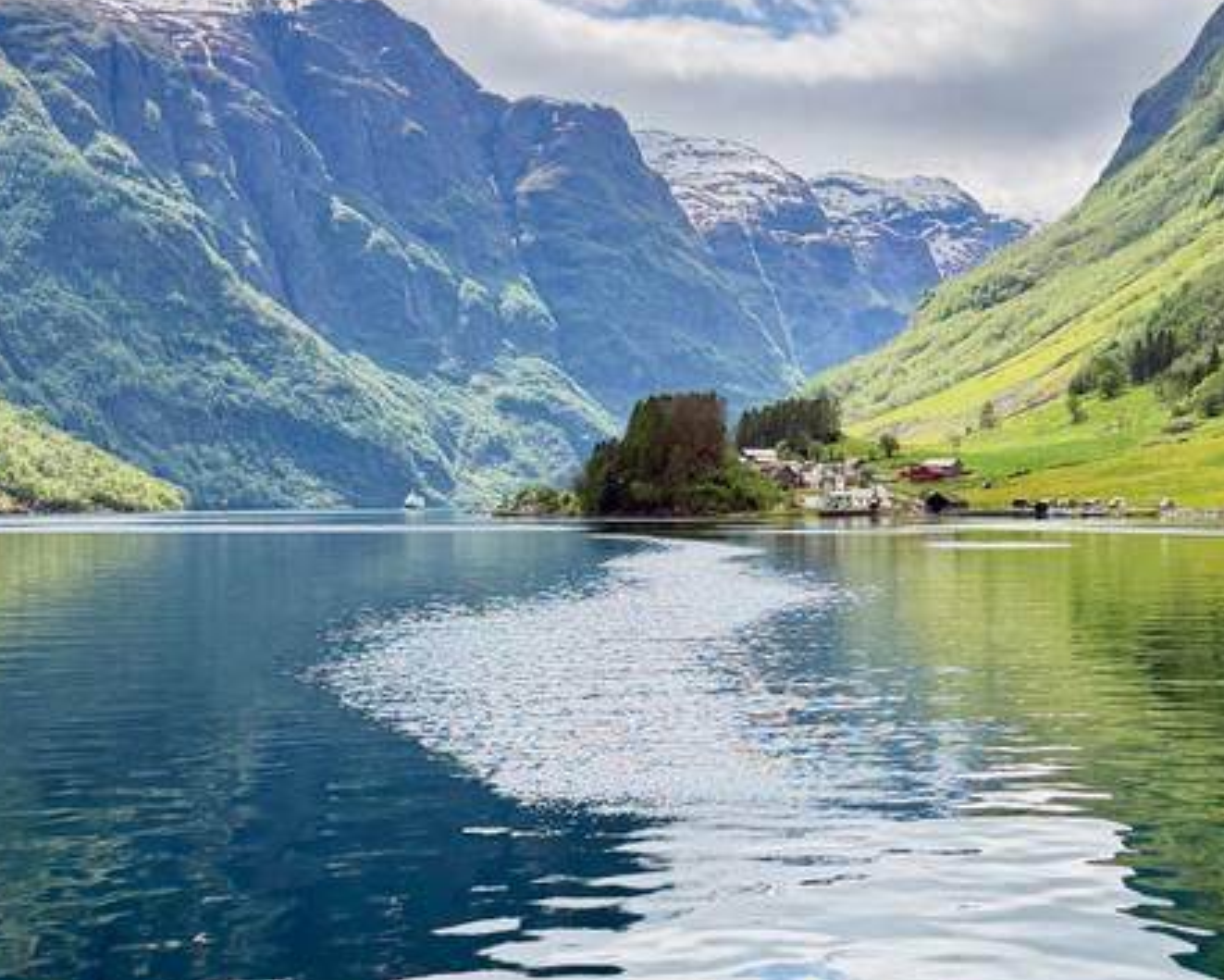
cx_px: 872
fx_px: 1848
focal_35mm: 51
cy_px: 444
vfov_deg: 29.7
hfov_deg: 36.0
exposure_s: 1/2525
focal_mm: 6.76
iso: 100
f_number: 1.78
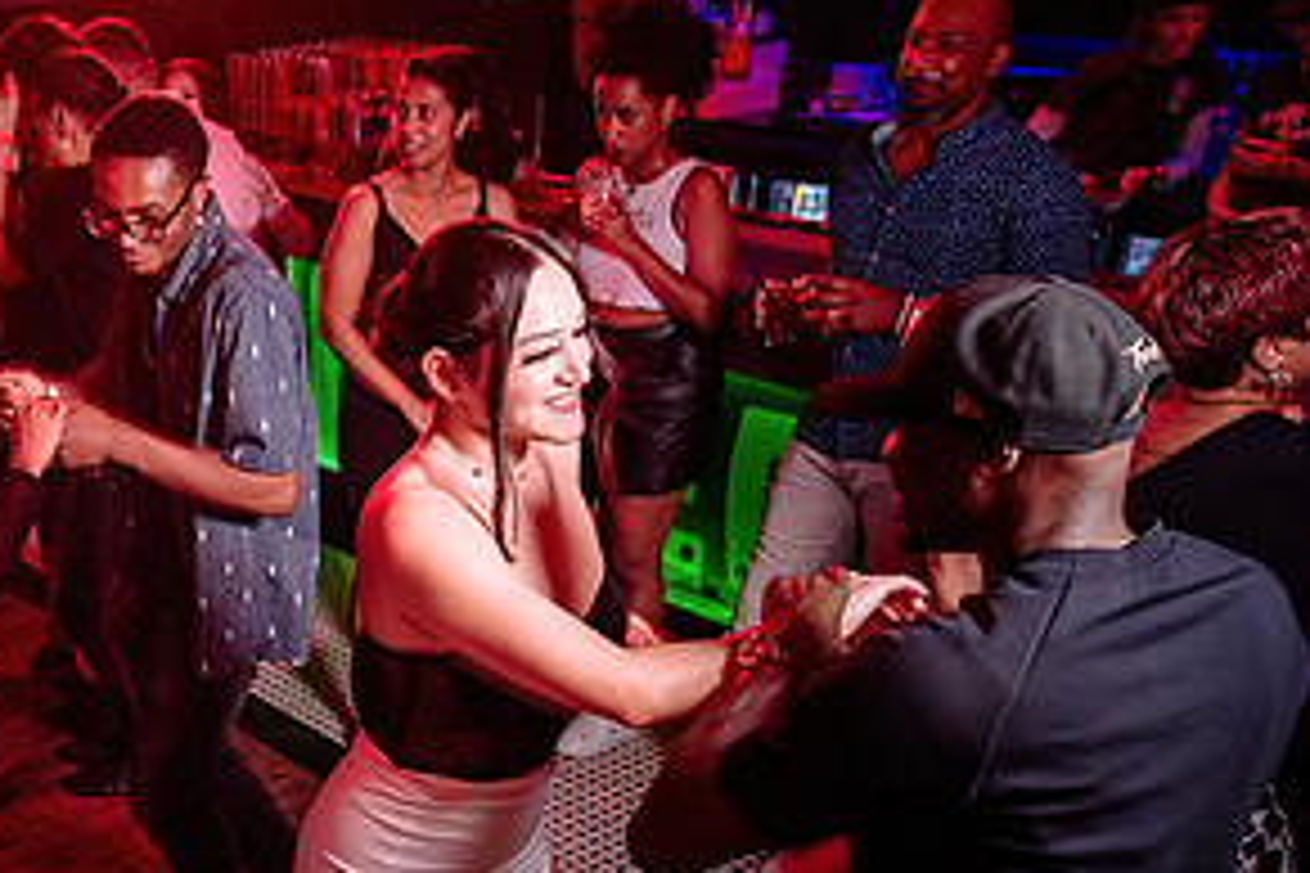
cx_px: 158
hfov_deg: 37.9
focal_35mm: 49
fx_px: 1783
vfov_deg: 27.1
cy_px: 677
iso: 800
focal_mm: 24
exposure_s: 1/25
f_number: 3.2
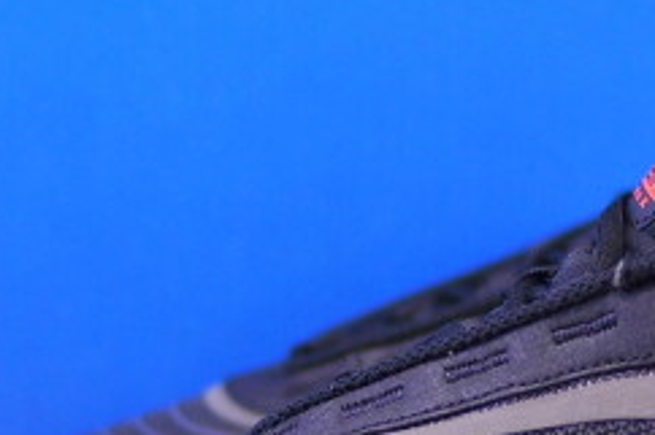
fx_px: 4509
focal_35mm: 248
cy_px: 209
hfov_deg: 8.3
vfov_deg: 5.5
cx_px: 568
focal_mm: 50
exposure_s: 1/320
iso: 250
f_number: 2
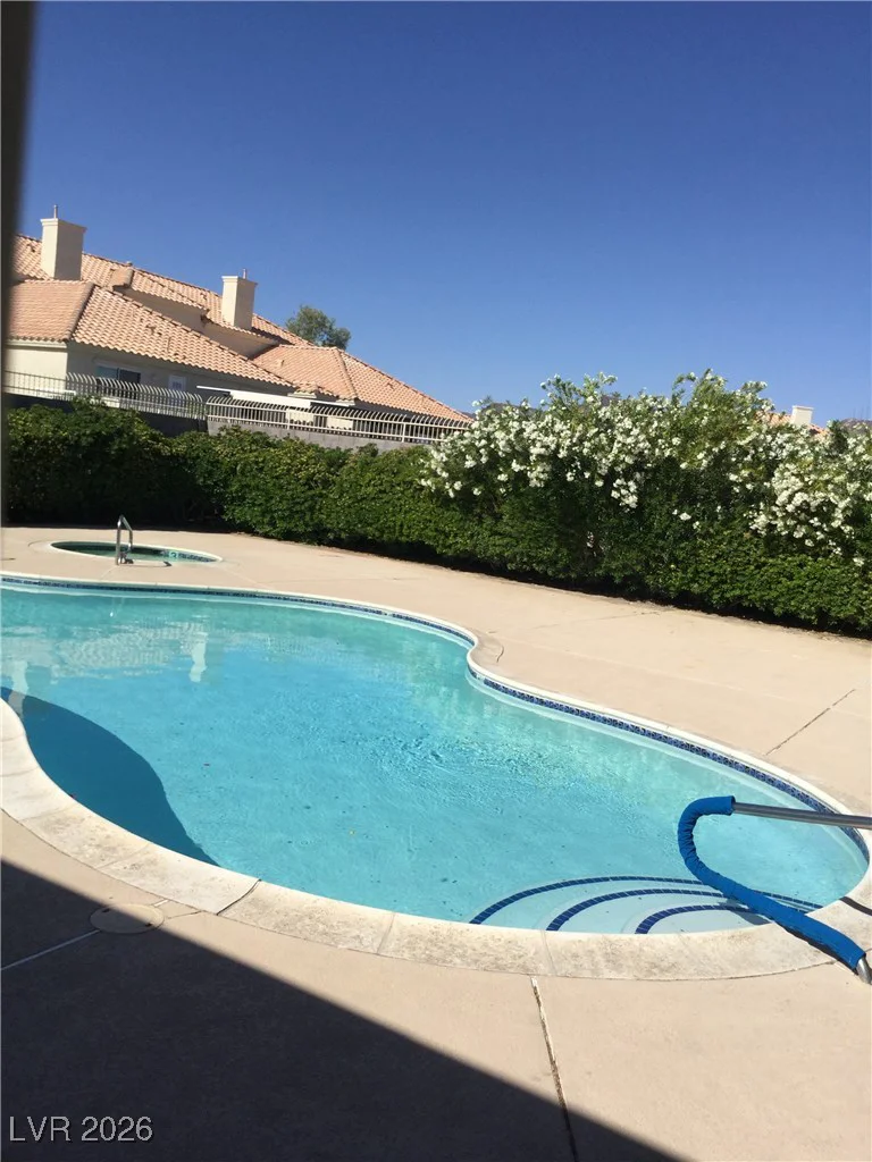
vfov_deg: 58.4
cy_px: 581
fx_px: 1041
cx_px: 436
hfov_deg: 45.4
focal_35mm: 31
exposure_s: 1/2146
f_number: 2.4
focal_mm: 3.3
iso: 25
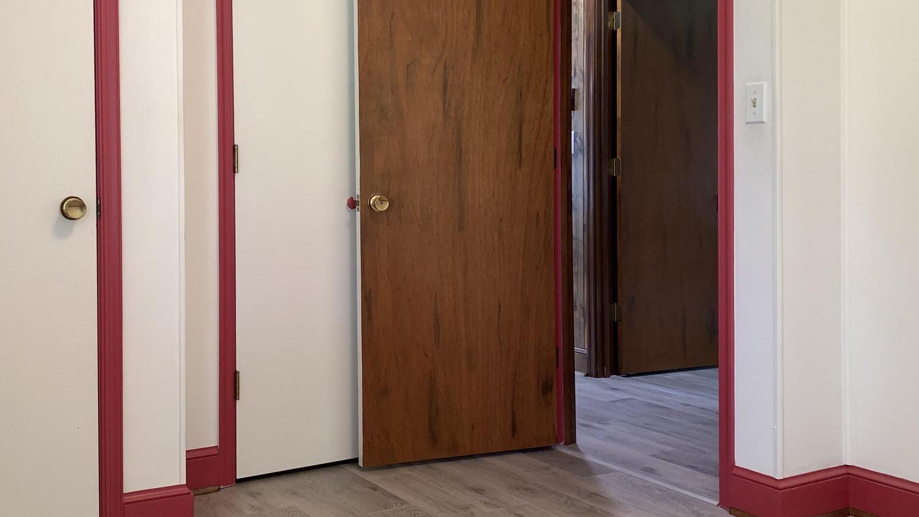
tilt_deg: -2.9
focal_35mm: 38
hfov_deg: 52.5
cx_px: 382
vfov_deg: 31.1
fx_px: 926
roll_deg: +0.4
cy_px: 205
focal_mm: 4.25
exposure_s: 1/60
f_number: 1.8
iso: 160
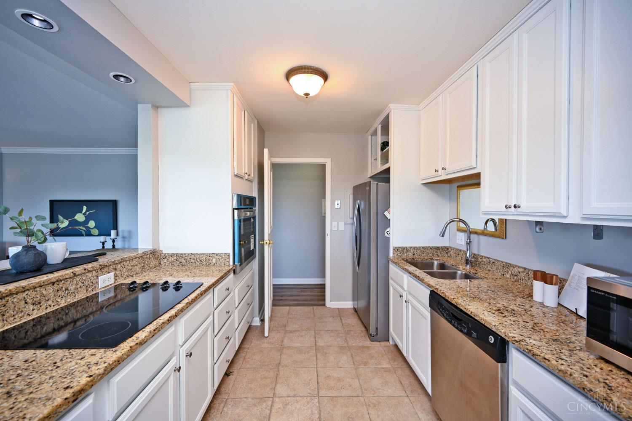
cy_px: 210
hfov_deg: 104.3
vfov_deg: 81.2
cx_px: 316
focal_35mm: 14
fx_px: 246
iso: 250
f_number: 4
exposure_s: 1/60
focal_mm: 14
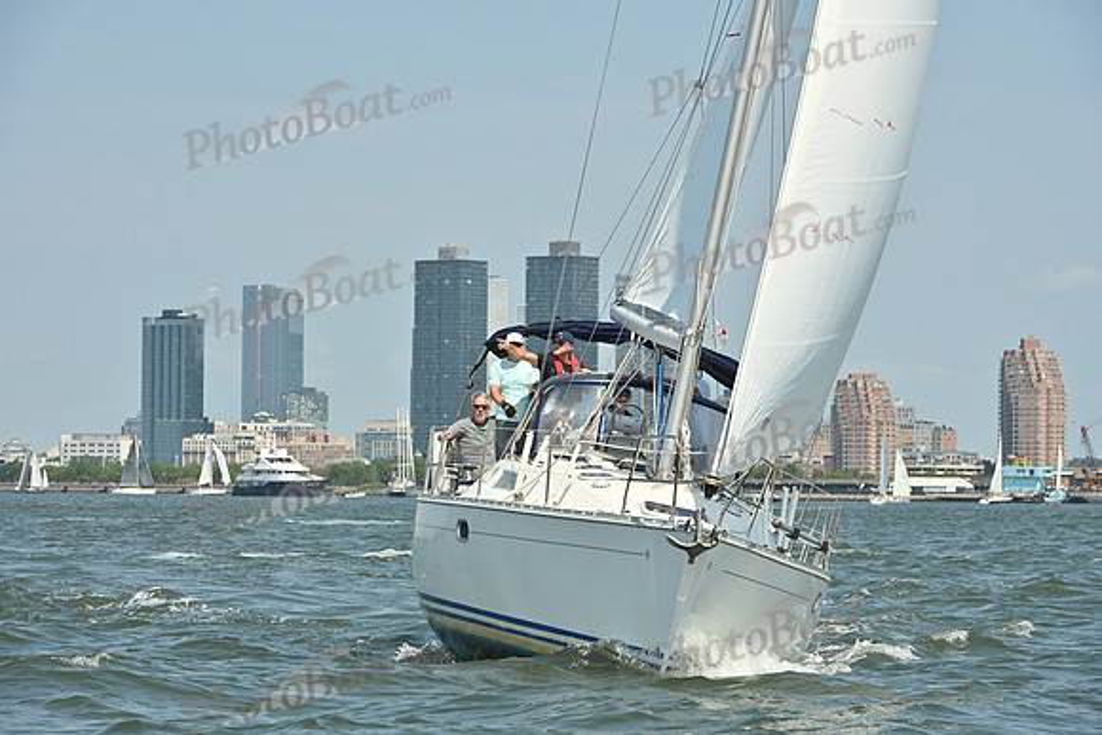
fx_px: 4286
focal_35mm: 140
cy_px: 368
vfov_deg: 9.8
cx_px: 551
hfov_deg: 14.7
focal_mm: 140
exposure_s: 1/1250
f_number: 10
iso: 320
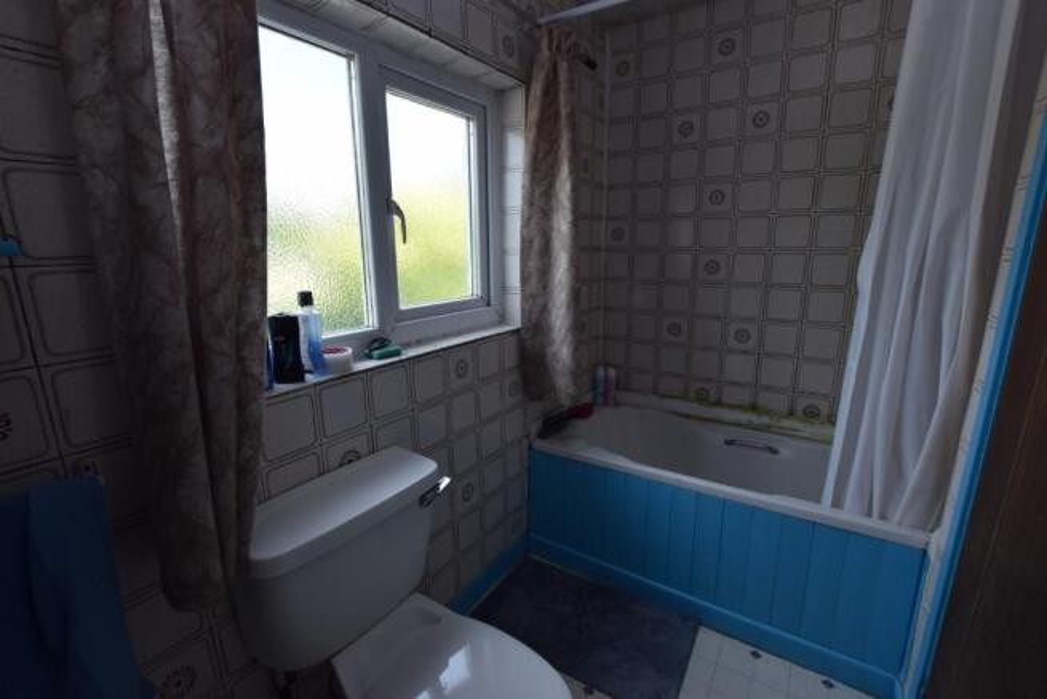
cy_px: 350
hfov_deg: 100.4
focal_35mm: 15
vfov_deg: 77.4
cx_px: 524
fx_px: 436
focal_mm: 10
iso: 400
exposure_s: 1/160
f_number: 6.3
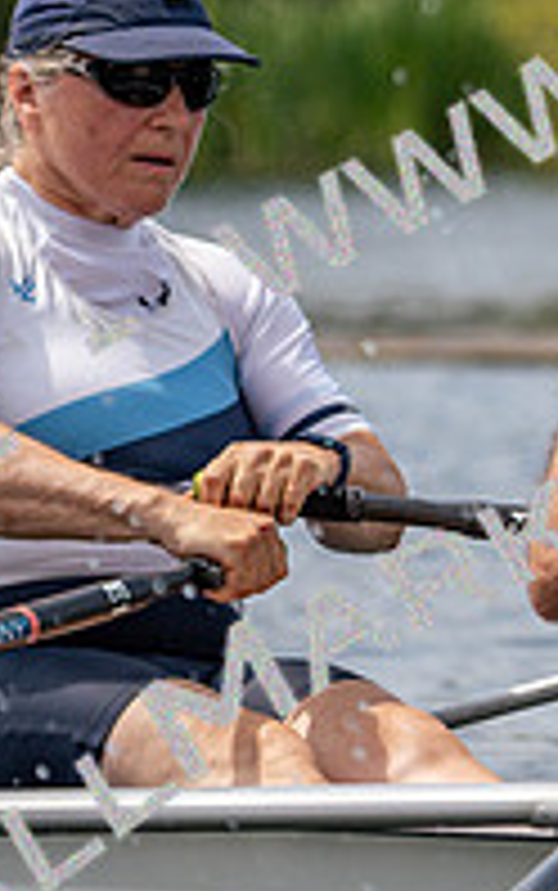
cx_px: 770
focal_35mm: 597
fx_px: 14505
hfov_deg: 2.2
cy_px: 313
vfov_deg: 3.5
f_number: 5.6
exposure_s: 1/1600
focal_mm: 200
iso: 250
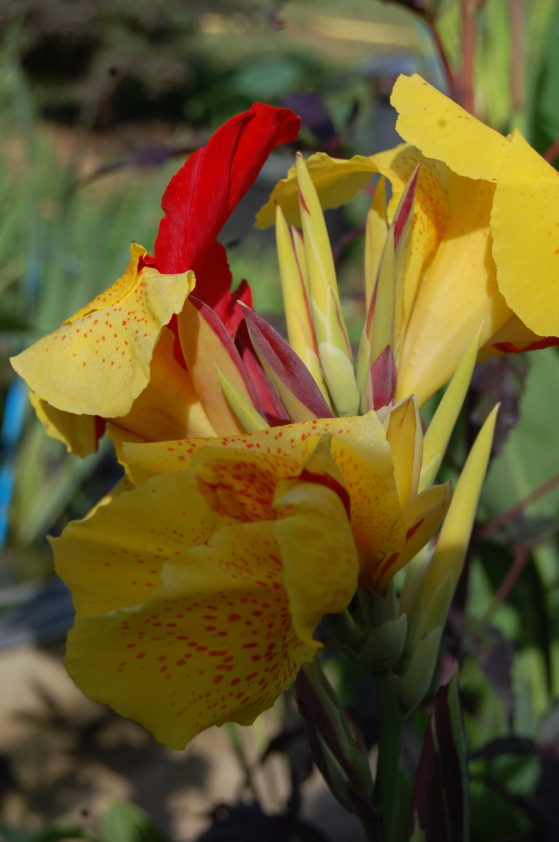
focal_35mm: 72
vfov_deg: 28.1
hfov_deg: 18.9
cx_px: 280
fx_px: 1680
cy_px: 421
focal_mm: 48
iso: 200
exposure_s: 1/400
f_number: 10
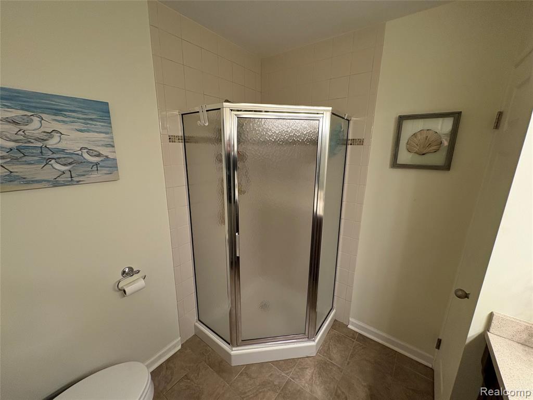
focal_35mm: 14
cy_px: 200
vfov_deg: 85.7
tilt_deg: -12.8
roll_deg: -0.6
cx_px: 266
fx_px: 216
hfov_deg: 102.1
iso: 250
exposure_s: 1/60
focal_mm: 2.22
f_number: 2.2
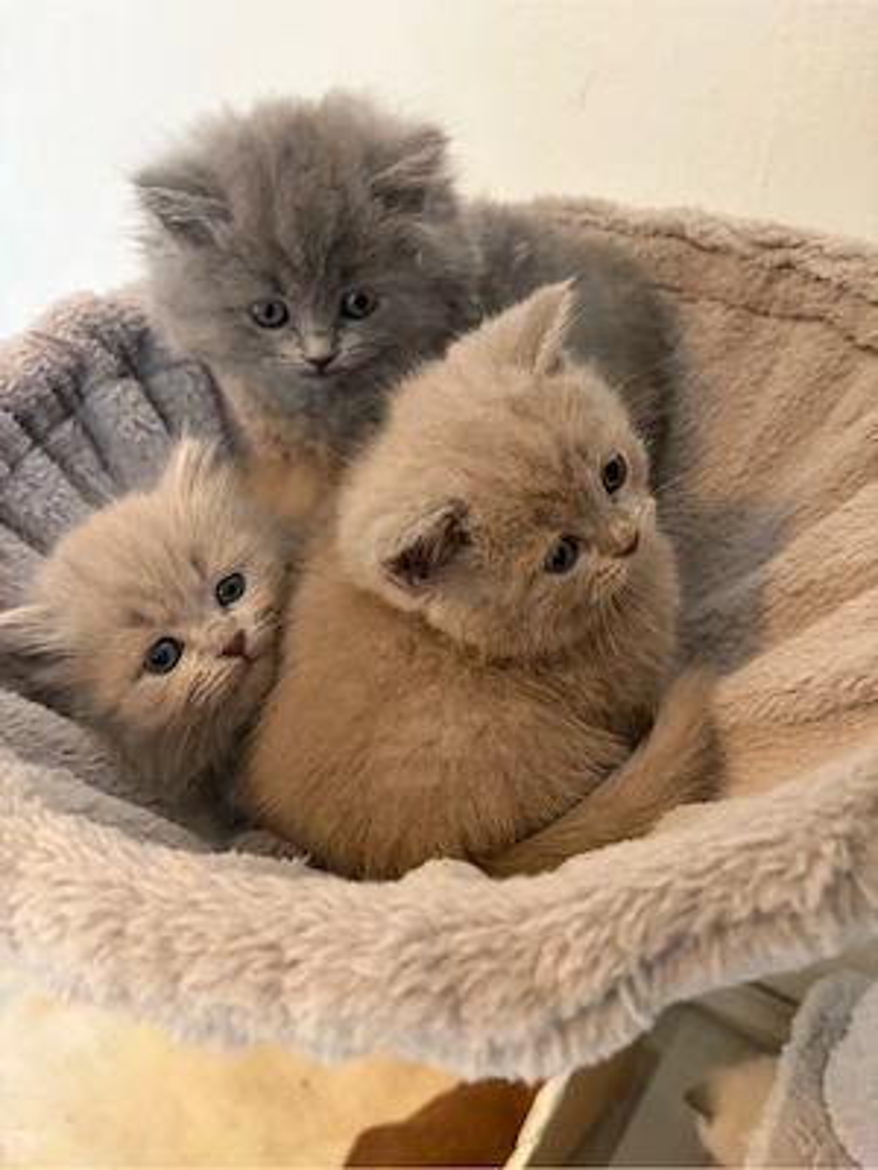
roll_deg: +2.9
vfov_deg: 67.3
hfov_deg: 53.1
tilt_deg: -38.9
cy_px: 585
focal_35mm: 26
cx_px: 439
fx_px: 879
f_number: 1.6
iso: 320
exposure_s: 1/50
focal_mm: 5.96
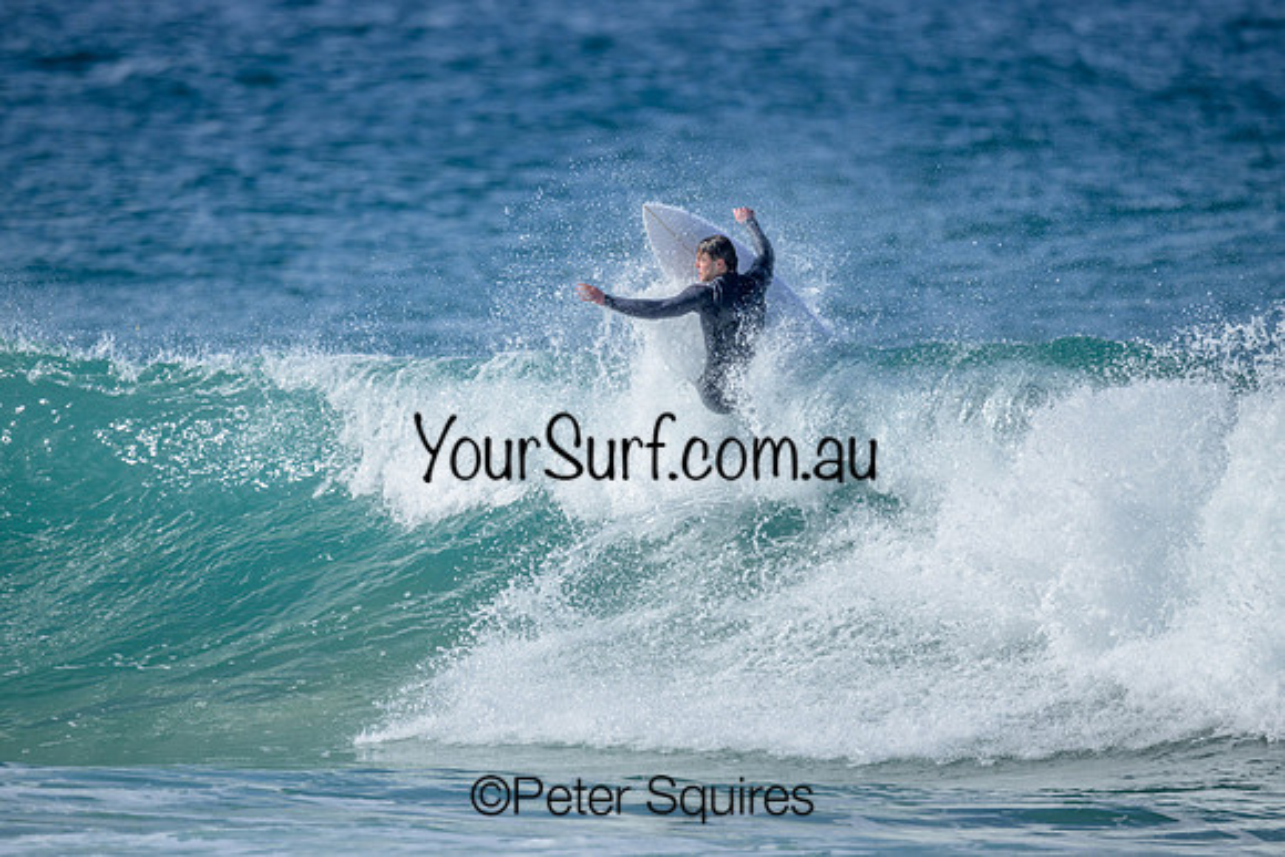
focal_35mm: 800
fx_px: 28561
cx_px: 642
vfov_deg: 1.7
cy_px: 428
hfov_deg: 2.6
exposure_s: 1/2500
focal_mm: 800
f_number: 6.3
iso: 280
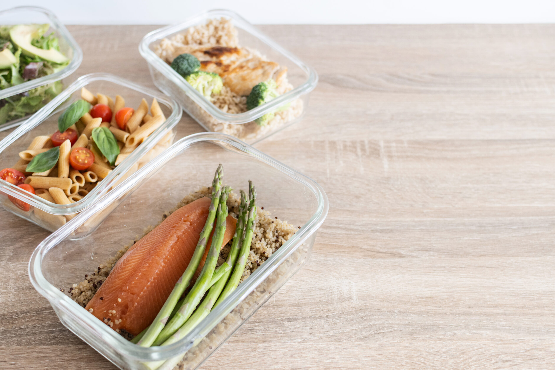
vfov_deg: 25.8
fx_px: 809
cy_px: 185
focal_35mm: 52
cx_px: 278
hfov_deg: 37.8
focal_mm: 35
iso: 400
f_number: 3.5
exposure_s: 1/160
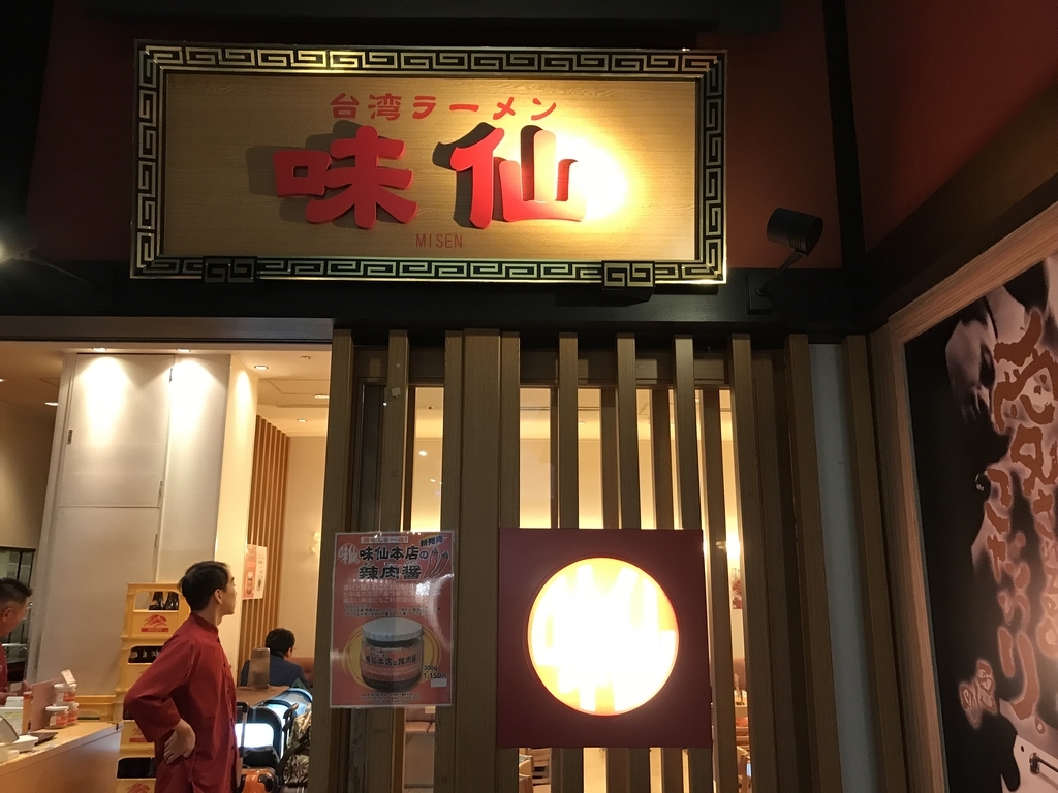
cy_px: 396
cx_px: 529
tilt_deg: +12.0
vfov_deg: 49.7
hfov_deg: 63.4
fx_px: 856
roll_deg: -0.3
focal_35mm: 28
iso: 80
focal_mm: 3.99
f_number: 1.8
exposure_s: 1/15
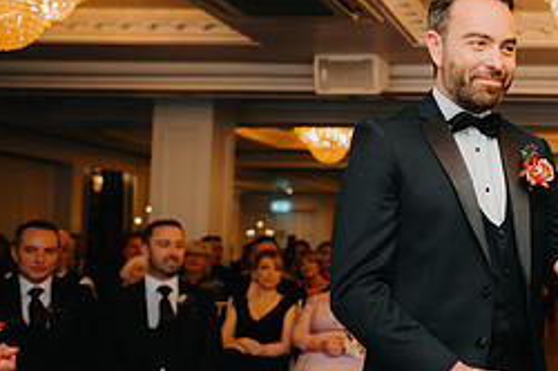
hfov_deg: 31.7
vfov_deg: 23.3
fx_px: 898
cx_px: 567
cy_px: 198
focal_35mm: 58
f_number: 2
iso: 400
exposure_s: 1/200
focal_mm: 24
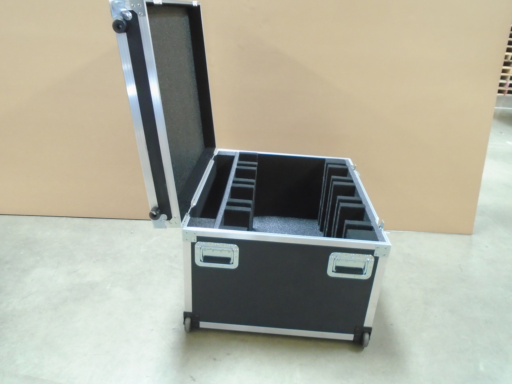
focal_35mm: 26
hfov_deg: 67.3
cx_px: 256
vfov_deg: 53.1
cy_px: 192
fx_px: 385
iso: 400
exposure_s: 1/13
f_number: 3.2
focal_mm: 4.6
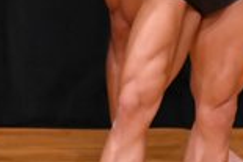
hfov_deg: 1.7
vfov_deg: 1.1
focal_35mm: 1201
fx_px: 8098
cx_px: 560
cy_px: -52
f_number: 5.6
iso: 4000
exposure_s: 1/400
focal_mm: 160
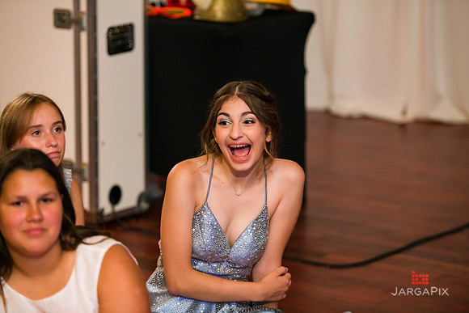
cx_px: 234
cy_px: 156
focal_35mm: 135
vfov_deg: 10.2
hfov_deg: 15.2
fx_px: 1759
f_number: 3.2
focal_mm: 135
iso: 1600
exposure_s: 1/125
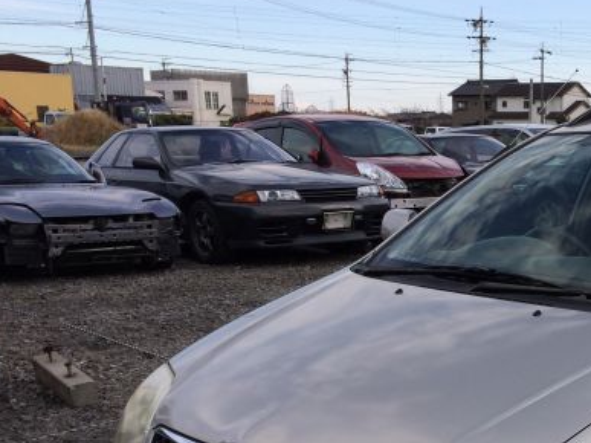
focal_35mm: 62
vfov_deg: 22.9
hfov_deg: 29.4
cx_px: 574
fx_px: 1058
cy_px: 414
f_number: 2.2
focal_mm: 4.12
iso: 32
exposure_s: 1/1080
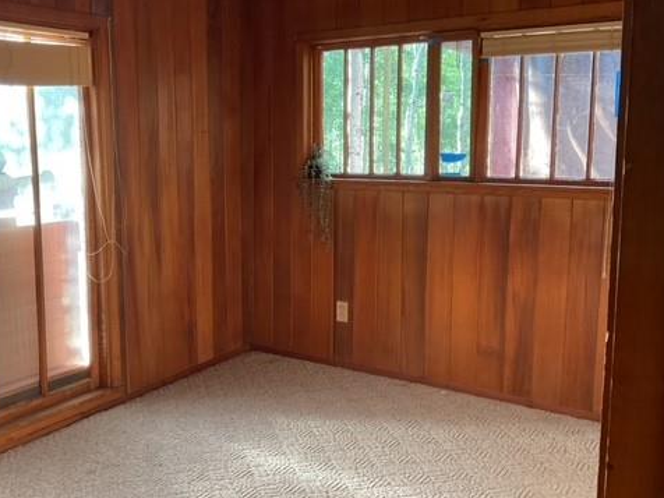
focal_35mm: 39
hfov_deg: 47.5
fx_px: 748
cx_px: 254
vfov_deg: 36.8
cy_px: 241
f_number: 1.8
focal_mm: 3
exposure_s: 1/60
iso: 64
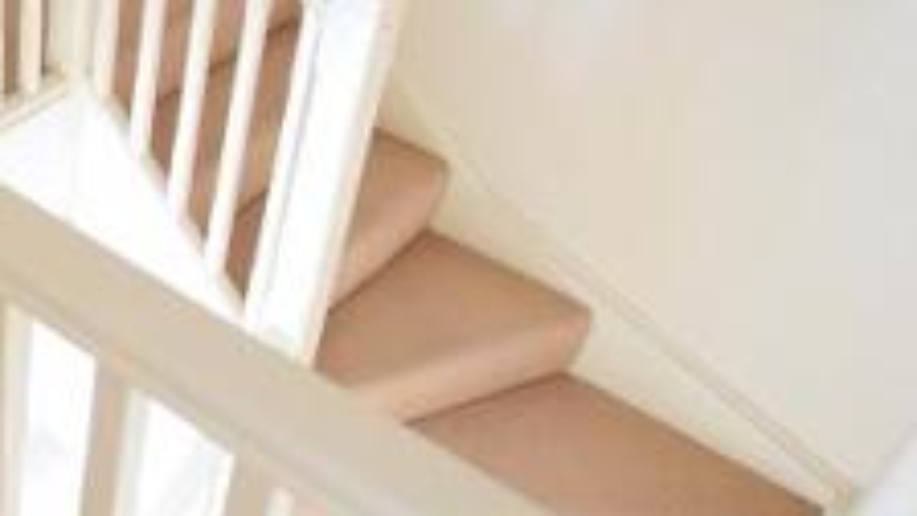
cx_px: -164
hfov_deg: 35.7
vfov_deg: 25.5
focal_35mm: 46
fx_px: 1118
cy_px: 104
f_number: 3.5
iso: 6400
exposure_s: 1/50
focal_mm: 10
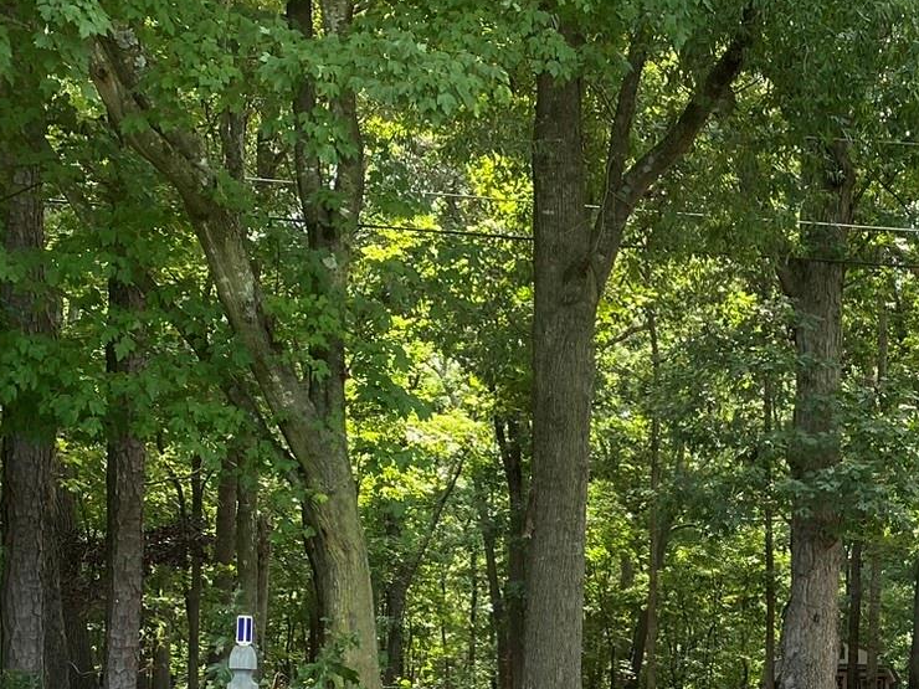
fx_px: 1911
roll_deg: -1.0
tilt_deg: -0.8
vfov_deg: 19.8
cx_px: 874
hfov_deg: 25.9
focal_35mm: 72
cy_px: 689
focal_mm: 4.25
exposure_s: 1/139
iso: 32
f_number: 1.8
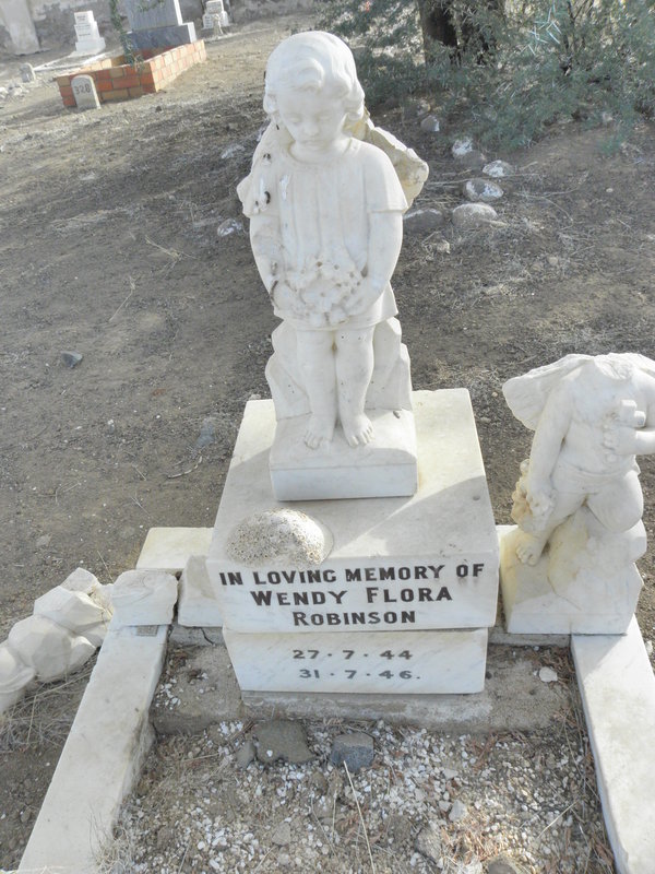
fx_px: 656
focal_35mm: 26
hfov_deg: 53.1
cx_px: 328
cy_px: 437
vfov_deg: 67.3
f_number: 6.3
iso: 200
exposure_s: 1/200
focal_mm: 4.6
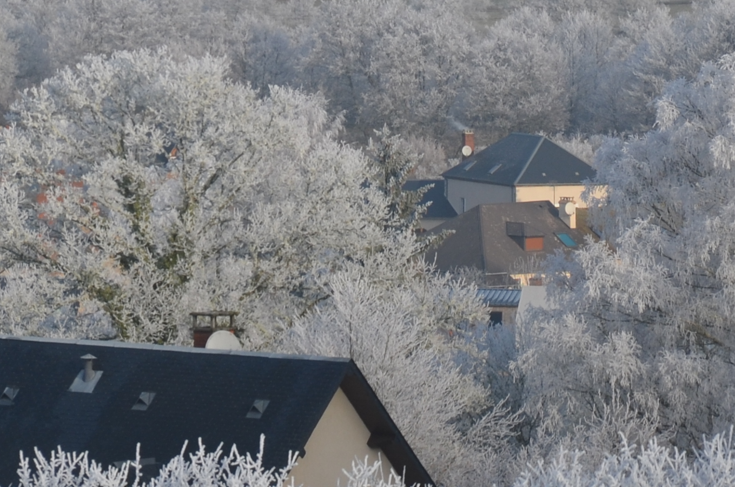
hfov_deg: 5.0
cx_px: -403
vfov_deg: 3.4
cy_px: -8
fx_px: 8309
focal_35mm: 408
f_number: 8
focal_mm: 75
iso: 125
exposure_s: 1/250
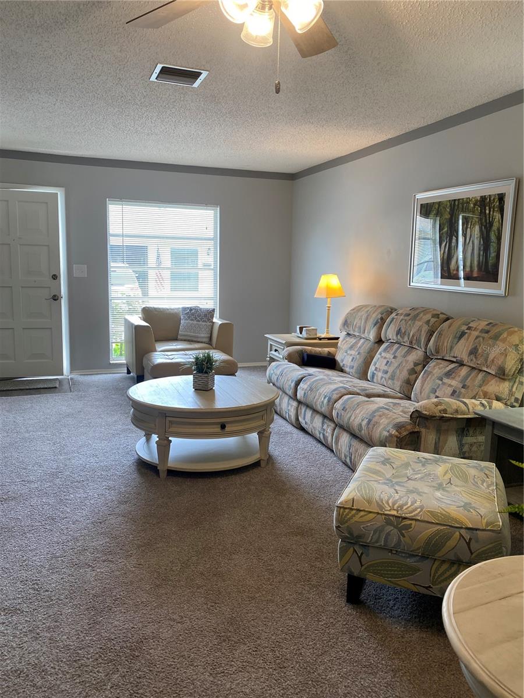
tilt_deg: -7.6
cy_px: 349
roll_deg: -1.8
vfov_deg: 67.3
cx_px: 262
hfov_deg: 53.1
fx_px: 525
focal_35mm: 26
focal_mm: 4.25
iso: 100
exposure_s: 1/120
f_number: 1.8
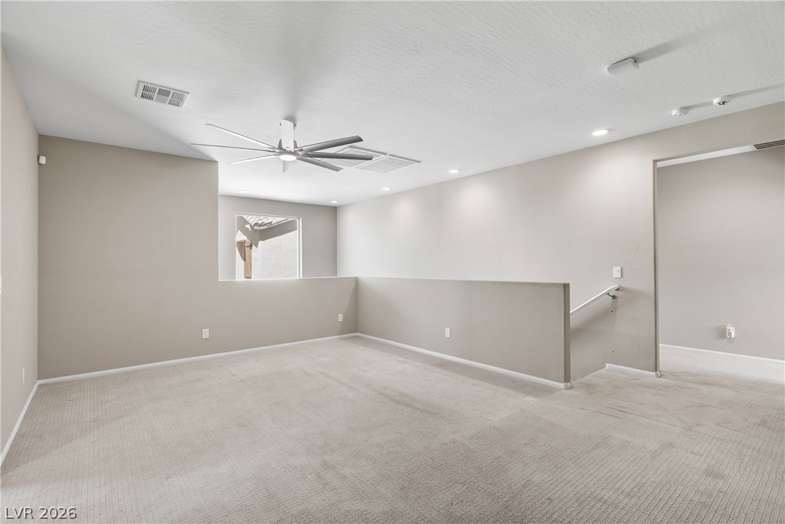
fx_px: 371
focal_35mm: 17
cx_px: 392
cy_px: 262
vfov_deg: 70.4
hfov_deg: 93.3
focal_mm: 17
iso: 400
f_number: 8
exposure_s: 1/4
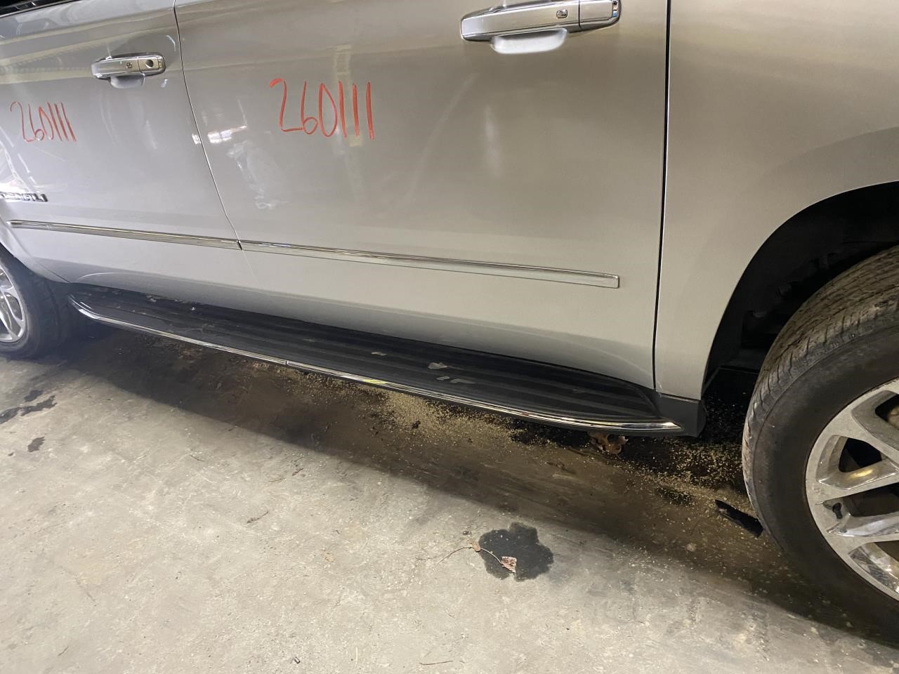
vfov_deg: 53.1
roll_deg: +11.0
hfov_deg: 67.3
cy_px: 337
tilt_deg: -31.1
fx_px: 675
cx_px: 450
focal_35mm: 26
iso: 500
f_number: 1.8
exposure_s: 1/60
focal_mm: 4.25
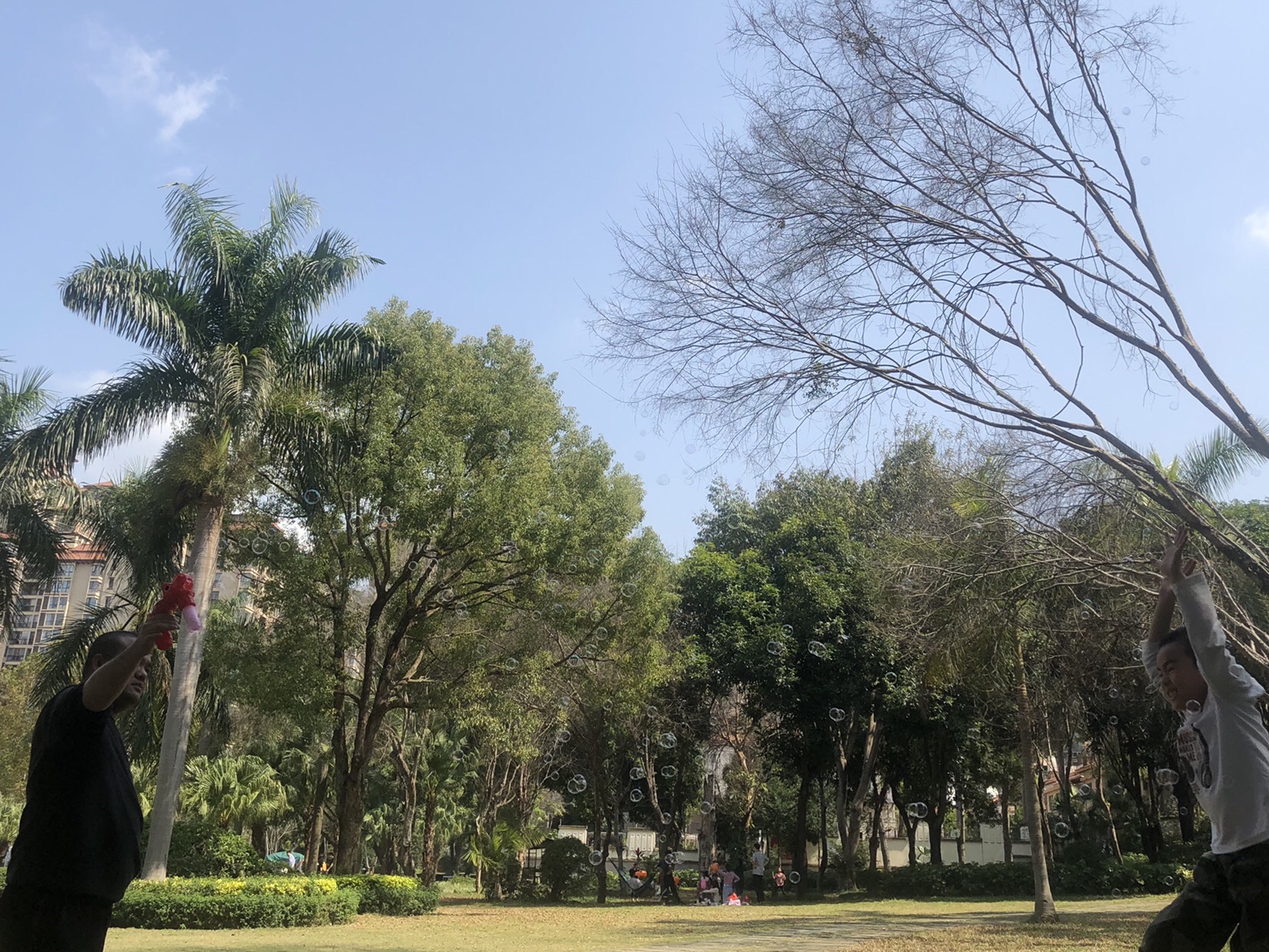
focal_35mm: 34
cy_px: 417
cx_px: 646
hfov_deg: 54.0
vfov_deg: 41.7
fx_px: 1246
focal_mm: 4
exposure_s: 1/1845
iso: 20
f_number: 1.8
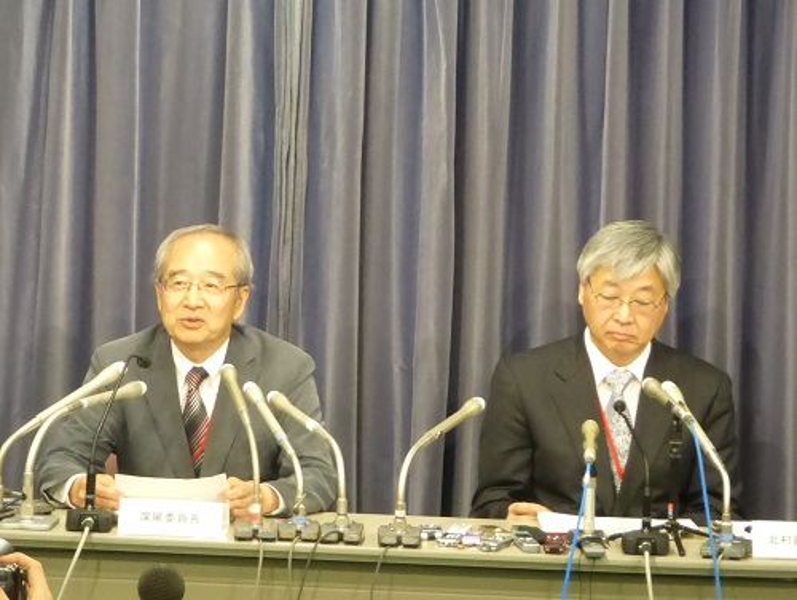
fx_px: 2489
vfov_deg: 13.7
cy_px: 300
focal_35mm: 108
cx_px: 398
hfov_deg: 18.2
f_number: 5.3
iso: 800
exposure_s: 1/25
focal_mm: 17.8
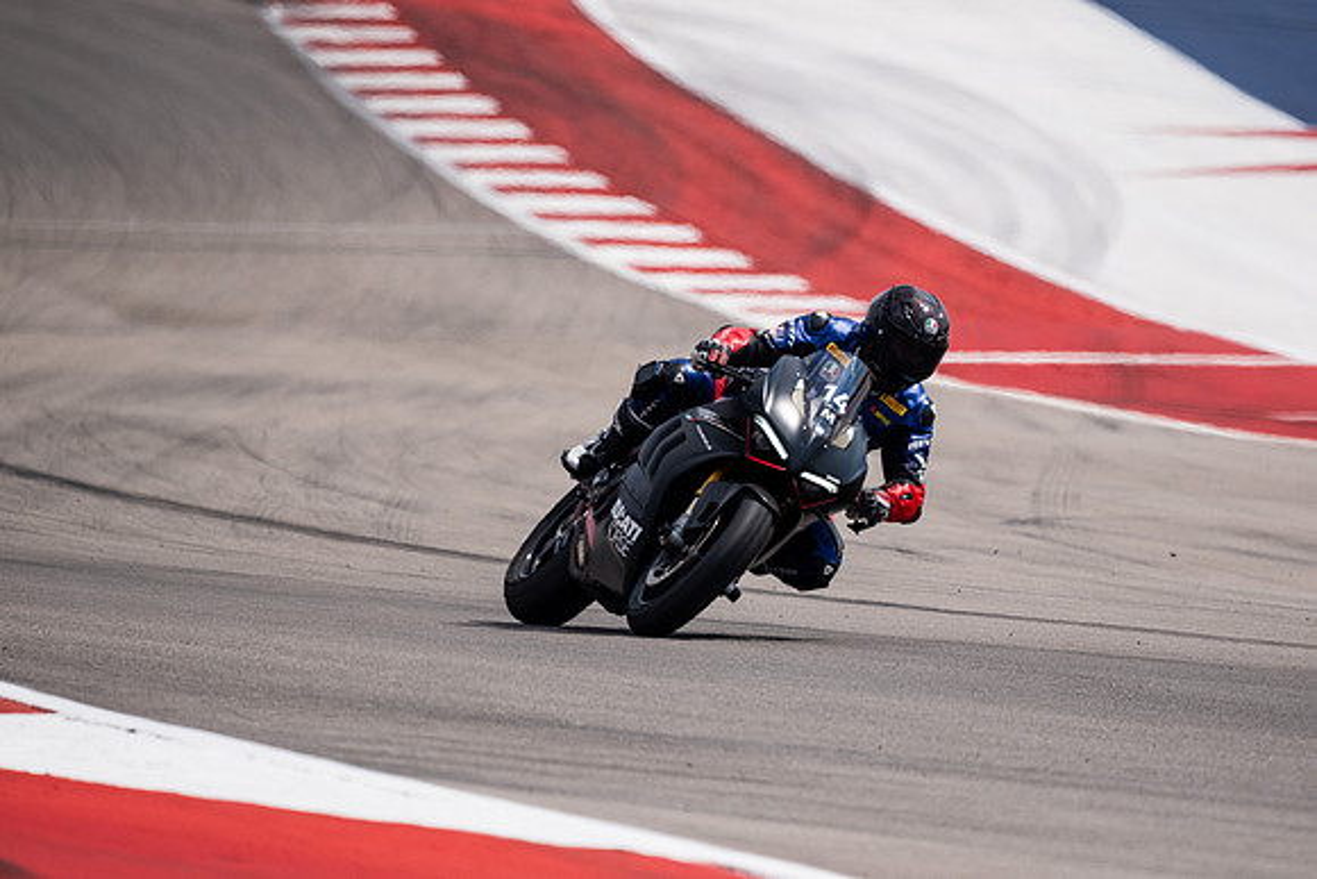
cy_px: 440
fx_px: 27443
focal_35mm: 750
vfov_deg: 1.8
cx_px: 658
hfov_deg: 2.7
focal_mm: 500
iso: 250
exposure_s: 1/2500
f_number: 5.6
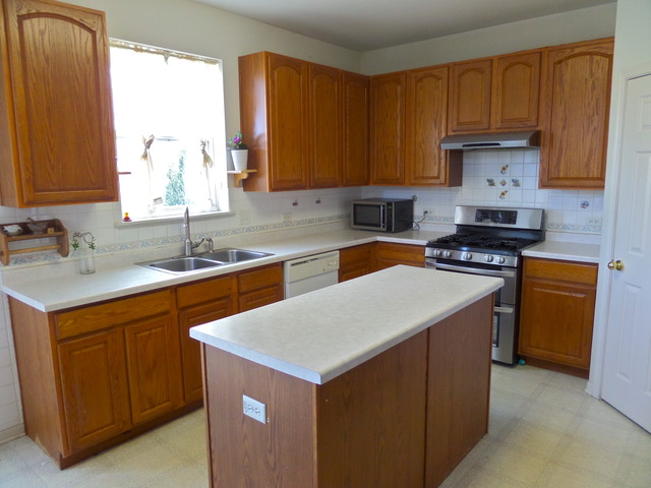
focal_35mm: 24
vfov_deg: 56.8
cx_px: 326
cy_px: 244
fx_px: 451
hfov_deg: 71.6
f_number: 3.2
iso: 240
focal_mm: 4
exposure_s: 1/30
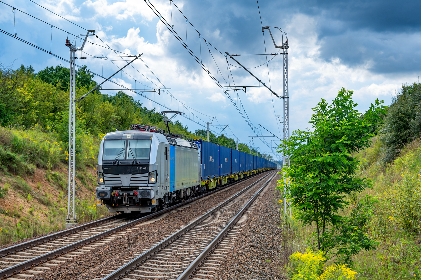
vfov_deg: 26.0
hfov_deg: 38.2
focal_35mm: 52
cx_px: 210
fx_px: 608
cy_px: 140
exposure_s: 1/400
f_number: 8
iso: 250
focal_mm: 52
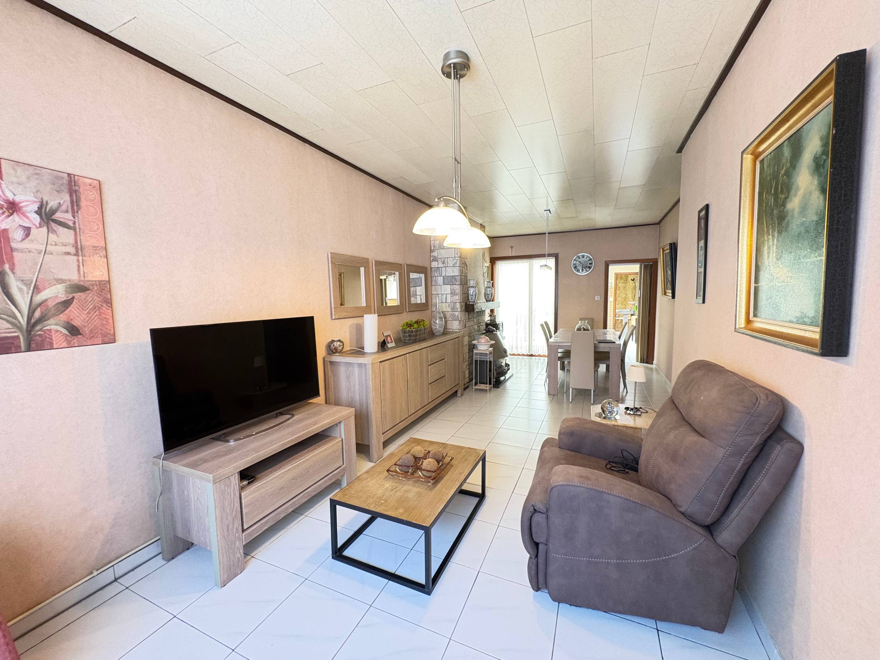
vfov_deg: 85.7
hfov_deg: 102.1
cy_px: 330
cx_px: 440
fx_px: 356
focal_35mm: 14
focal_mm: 2.22
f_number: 2.2
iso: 640
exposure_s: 1/50
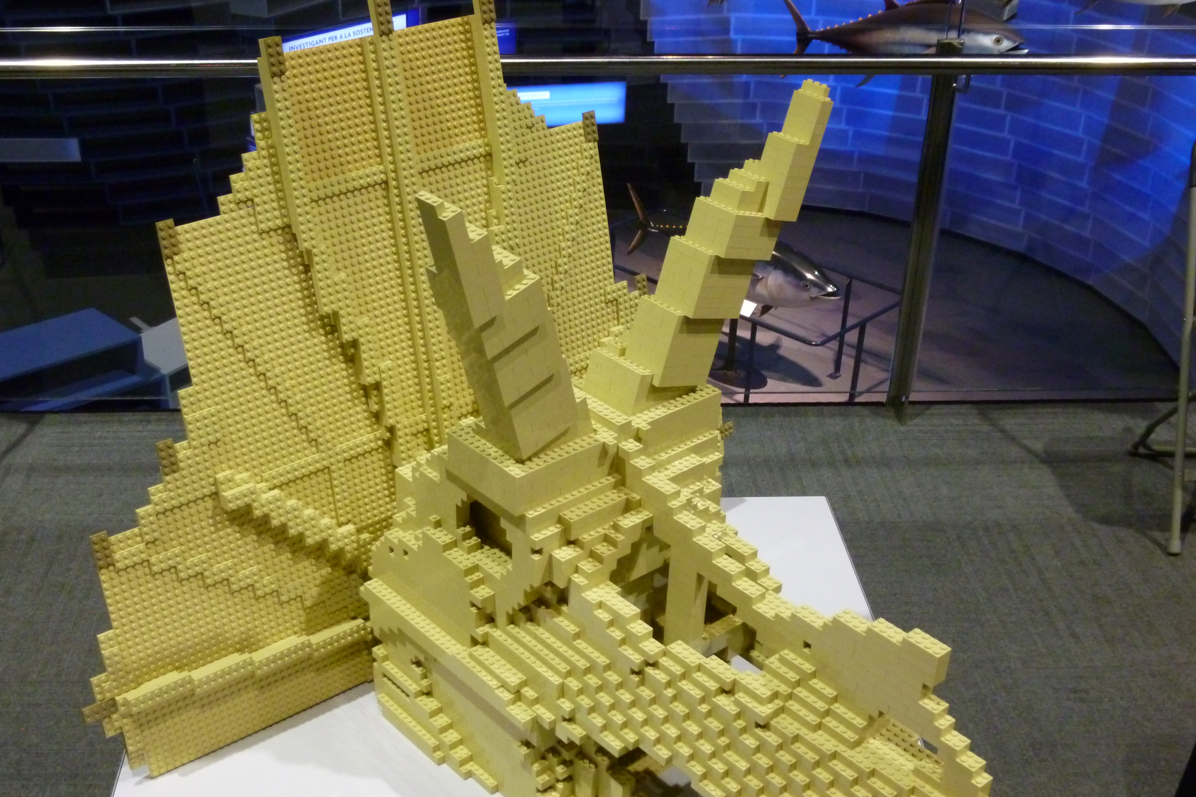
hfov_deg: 44.4
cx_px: 515
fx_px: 1462
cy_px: 495
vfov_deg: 30.4
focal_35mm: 44
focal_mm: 6.5
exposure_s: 1/10
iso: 400
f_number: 3.6
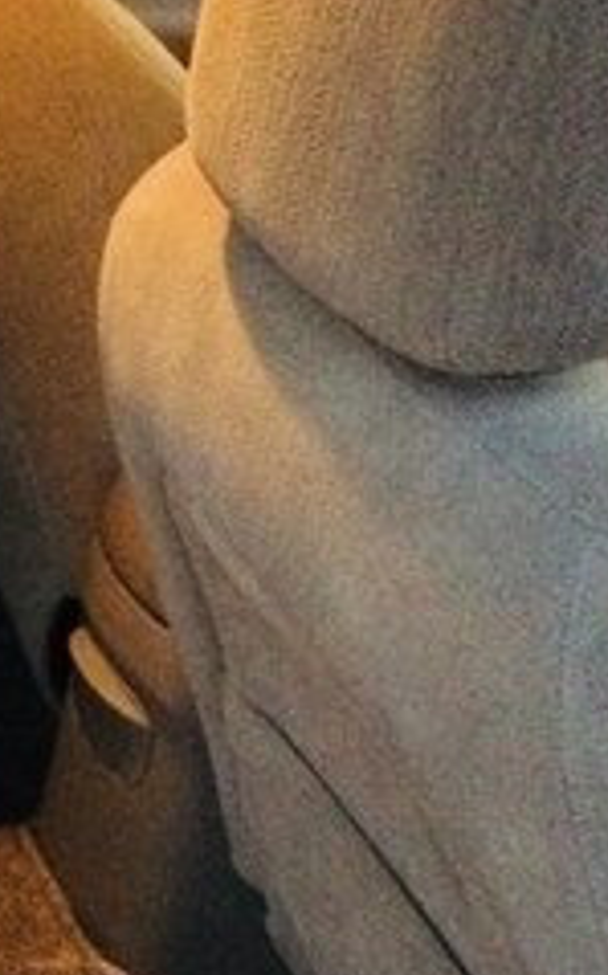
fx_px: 2258
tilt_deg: -40.0
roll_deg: -2.2
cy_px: 904
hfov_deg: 13.2
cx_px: -608
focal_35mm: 85
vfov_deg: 23.6
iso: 400
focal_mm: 4.15
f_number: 2.2
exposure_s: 1/17
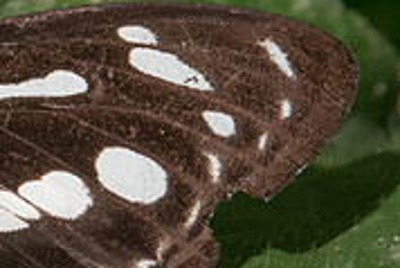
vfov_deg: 0.4
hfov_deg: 0.6
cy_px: 200
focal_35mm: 3556
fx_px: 39542
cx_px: -275
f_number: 11
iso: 800
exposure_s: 1/640
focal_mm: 400
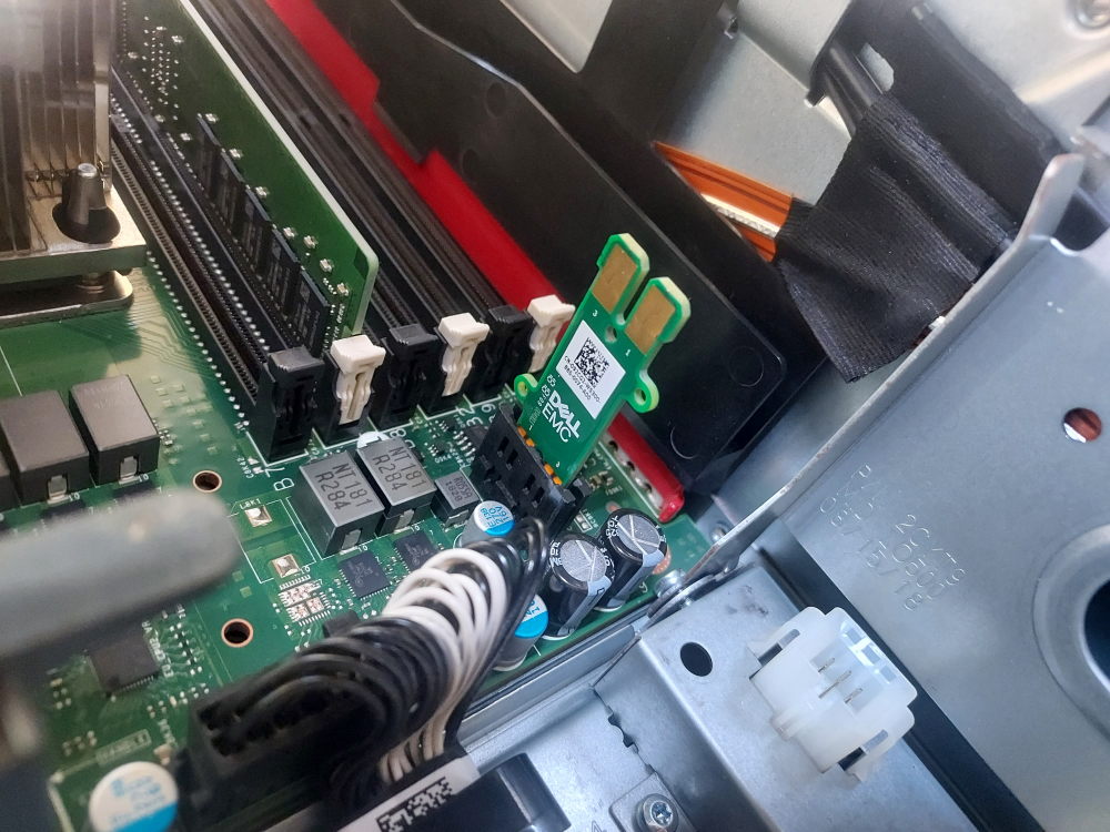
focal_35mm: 24
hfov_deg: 71.6
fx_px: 770
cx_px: 555
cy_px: 416
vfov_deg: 56.8
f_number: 1.8
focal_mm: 4.6
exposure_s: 1/24
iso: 800
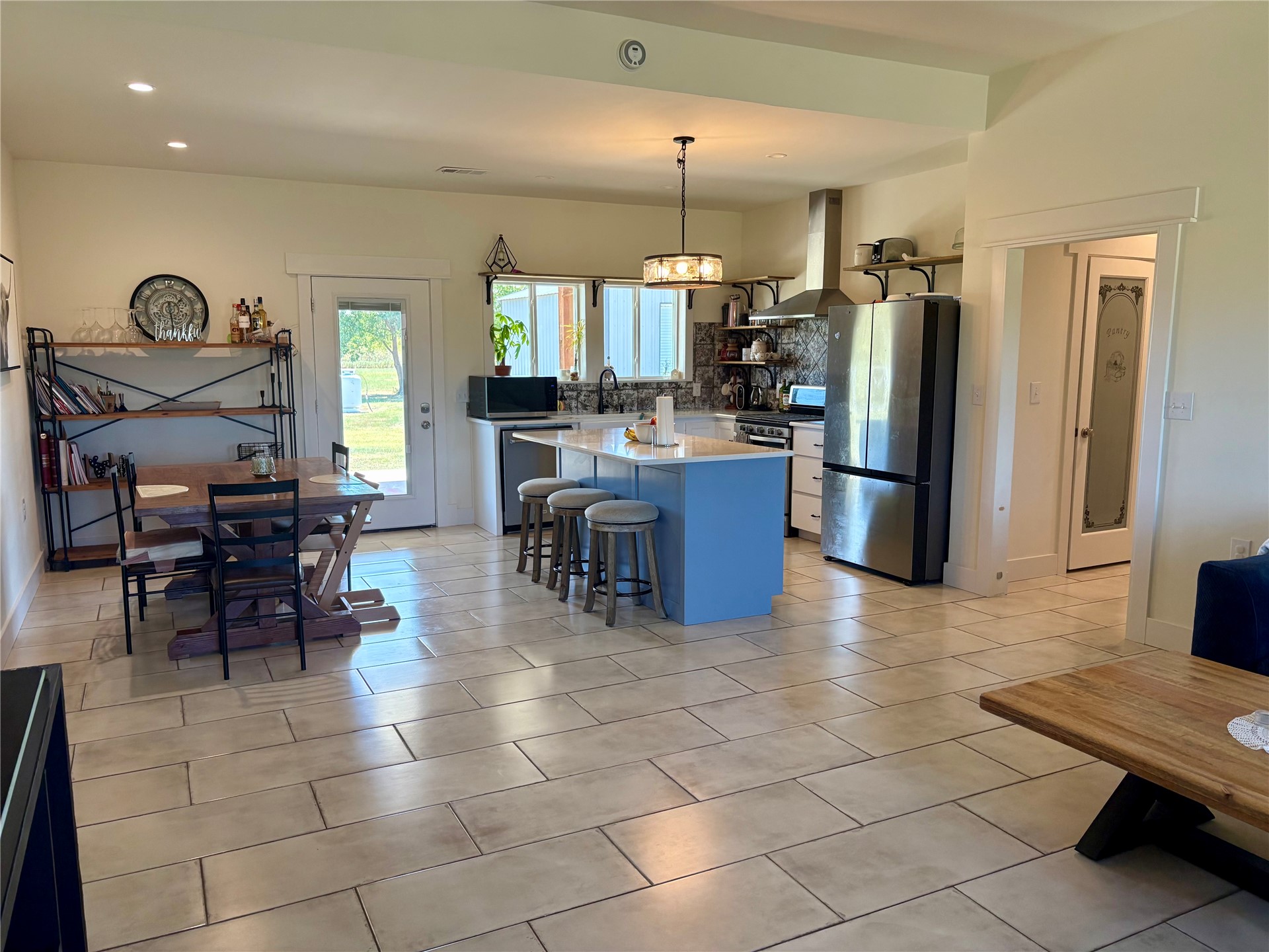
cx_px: 634
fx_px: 953
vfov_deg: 53.1
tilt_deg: -8.3
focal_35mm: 26
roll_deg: +0.2
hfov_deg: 67.3
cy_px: 476
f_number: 1.6
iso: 160
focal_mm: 5.96
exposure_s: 1/120
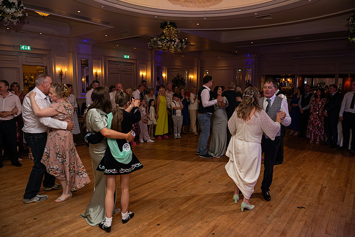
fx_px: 237
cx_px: 178
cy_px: 118
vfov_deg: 53.2
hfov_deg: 73.7
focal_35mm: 24
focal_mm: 24
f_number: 3.5
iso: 500
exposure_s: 1/160
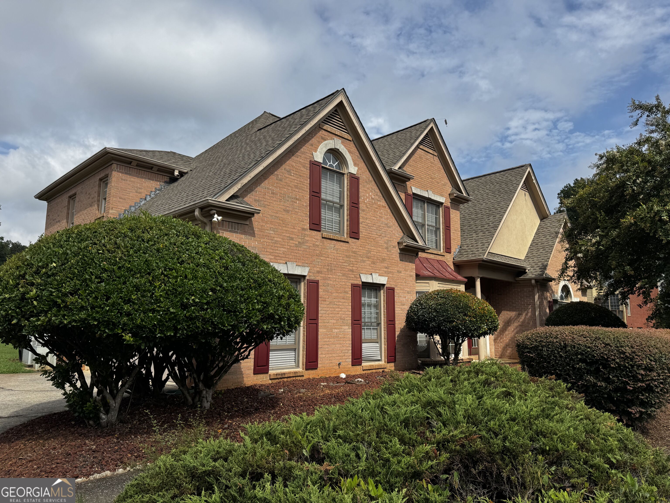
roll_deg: -0.7
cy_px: 252
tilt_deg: +9.9
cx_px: 335
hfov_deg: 71.6
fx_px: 465
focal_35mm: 24
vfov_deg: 56.8
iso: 80
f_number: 1.78
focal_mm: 6.76
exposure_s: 1/6410
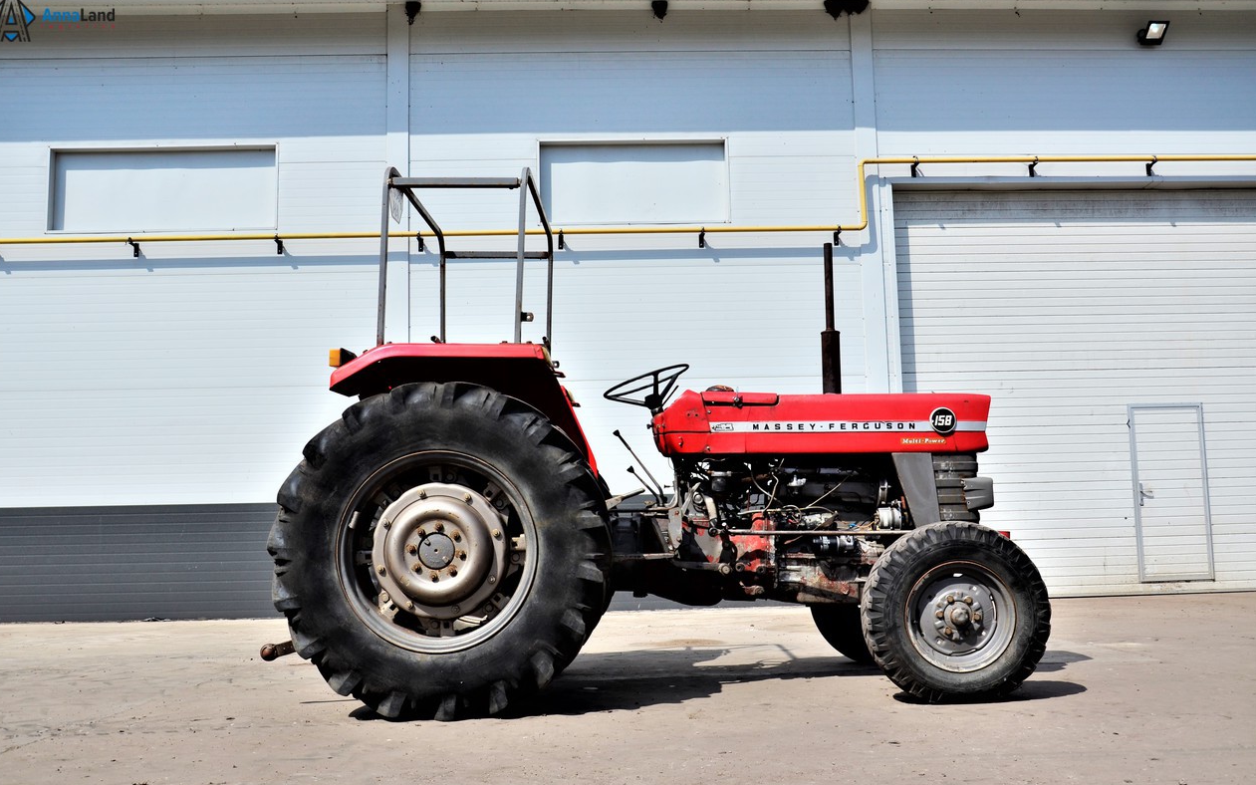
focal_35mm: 33
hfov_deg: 58.9
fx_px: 1113
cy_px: 418
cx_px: 625
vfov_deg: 38.8
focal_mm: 21
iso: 125
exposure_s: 1/1250
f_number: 7.1
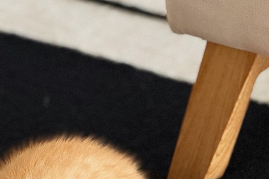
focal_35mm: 359
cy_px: 138
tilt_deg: -27.3
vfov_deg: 3.8
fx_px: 2683
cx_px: 108
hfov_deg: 5.7
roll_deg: +0.5
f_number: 2.8
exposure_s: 1/60
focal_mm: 15.66
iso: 640
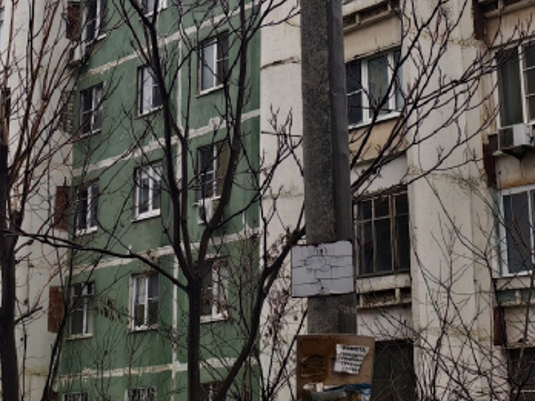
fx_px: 1329
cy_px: -48
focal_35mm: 86
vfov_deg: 16.6
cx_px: 184
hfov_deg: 22.7
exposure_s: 1/621
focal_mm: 6.54
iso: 72
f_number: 1.57
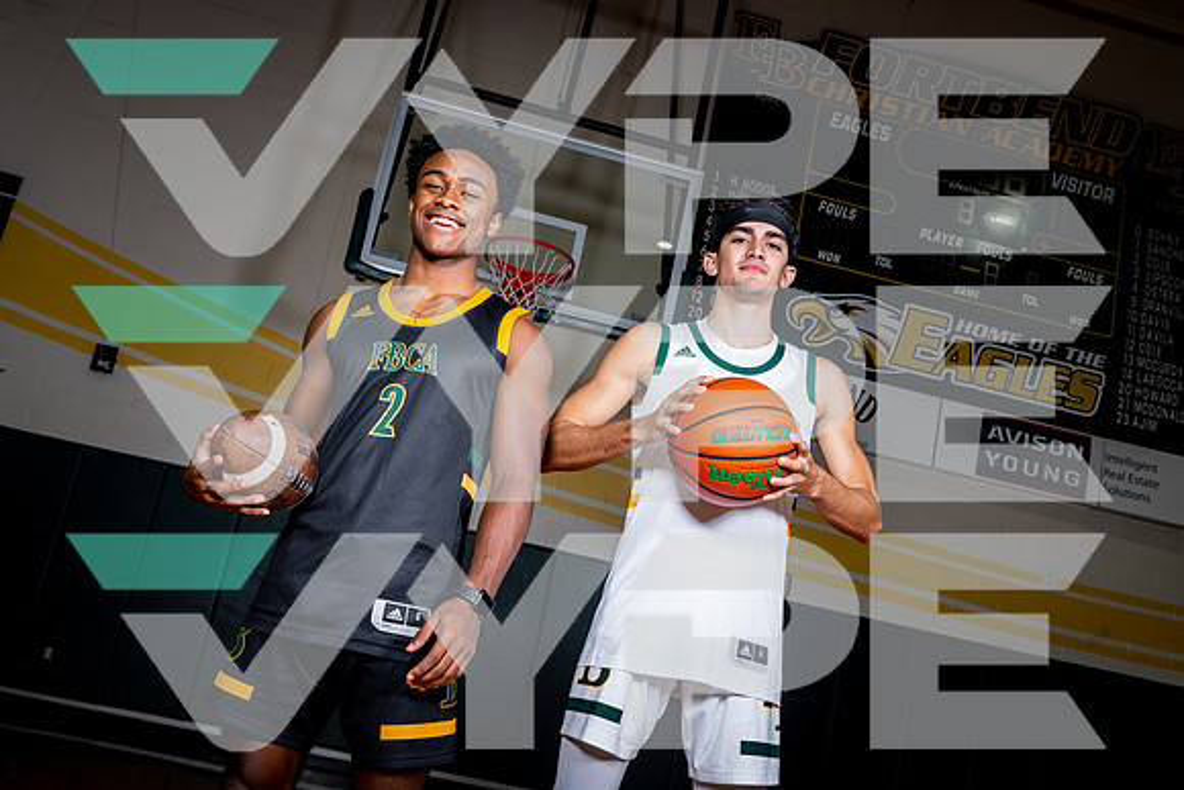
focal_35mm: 36
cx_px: 592
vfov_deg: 36.9
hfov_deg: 53.1
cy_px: 395
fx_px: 1184
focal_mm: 36
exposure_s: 1/250
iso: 250
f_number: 8
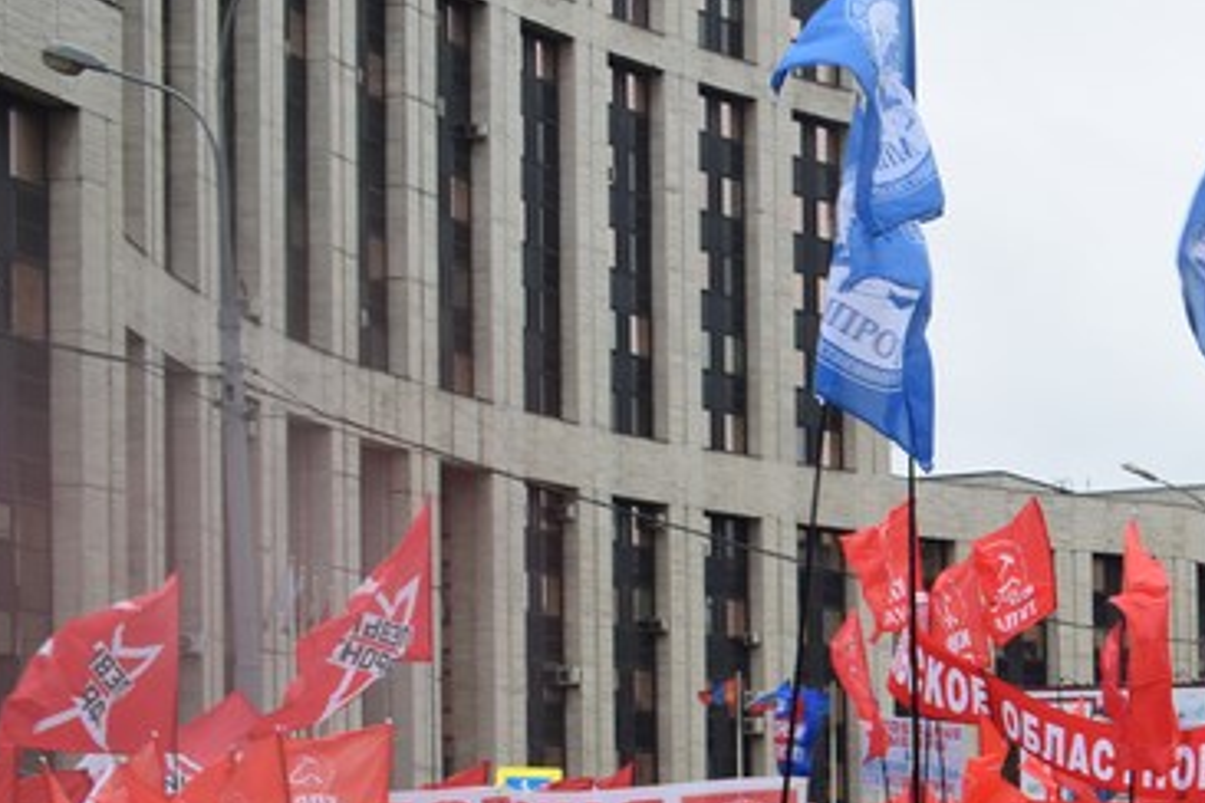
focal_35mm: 96
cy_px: 894
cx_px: 1534
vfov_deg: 13.9
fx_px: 3226
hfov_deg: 19.6
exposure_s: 1/160
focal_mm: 23
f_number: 6.3
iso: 100
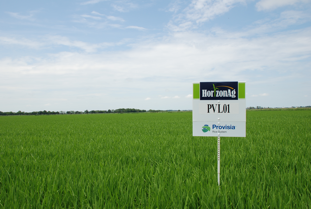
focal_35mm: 33
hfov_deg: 57.1
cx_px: 156
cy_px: 104
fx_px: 286
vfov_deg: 40.1
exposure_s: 1/250
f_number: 8
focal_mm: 22
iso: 100
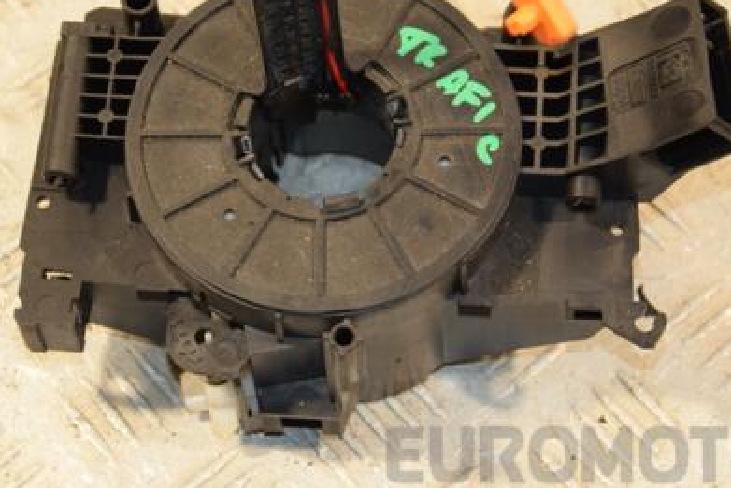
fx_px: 2336
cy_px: 206
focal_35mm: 115
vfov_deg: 11.9
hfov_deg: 17.8
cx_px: 351
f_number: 5
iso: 800
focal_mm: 50
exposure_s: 1/200
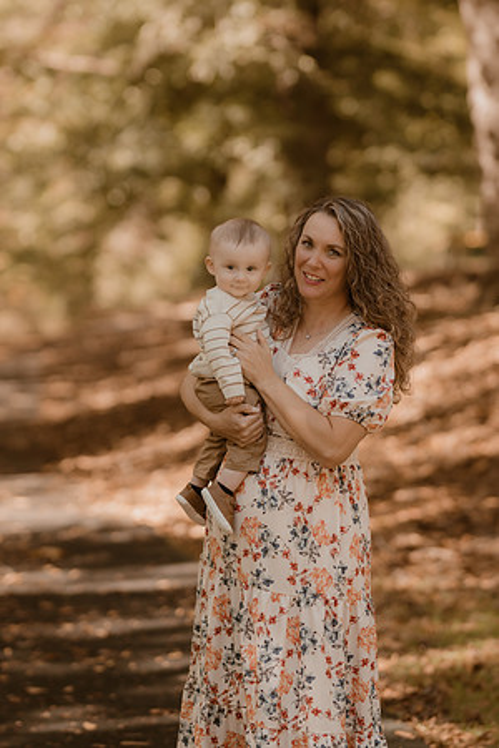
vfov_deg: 16.1
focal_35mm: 127
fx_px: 2640
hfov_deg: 10.8
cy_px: 374
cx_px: 250
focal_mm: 85
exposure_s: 1/1000
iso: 320
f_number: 1.8
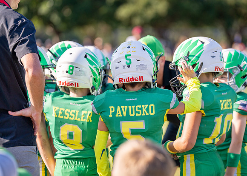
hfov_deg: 12.7
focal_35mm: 158
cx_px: 138
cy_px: 84
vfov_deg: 9.1
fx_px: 1108
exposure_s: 1/3200
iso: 320
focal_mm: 144
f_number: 2.8
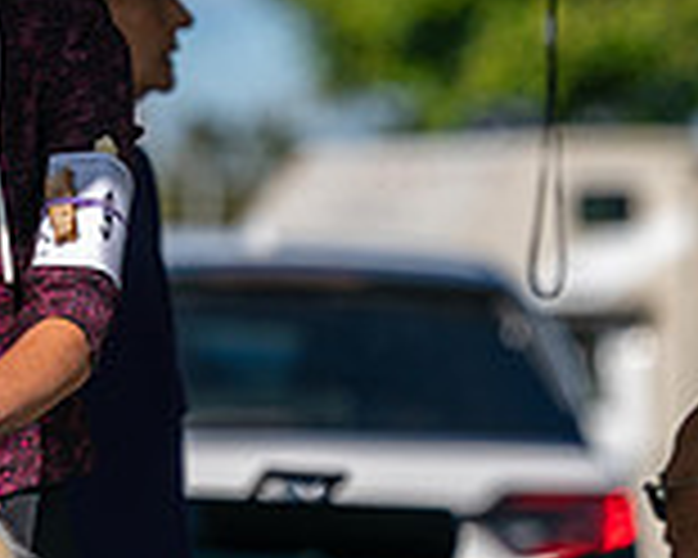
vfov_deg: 1.9
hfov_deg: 2.4
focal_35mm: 819
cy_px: 14
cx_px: -191
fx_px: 16919
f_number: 4.5
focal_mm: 200
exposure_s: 1/1250
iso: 125
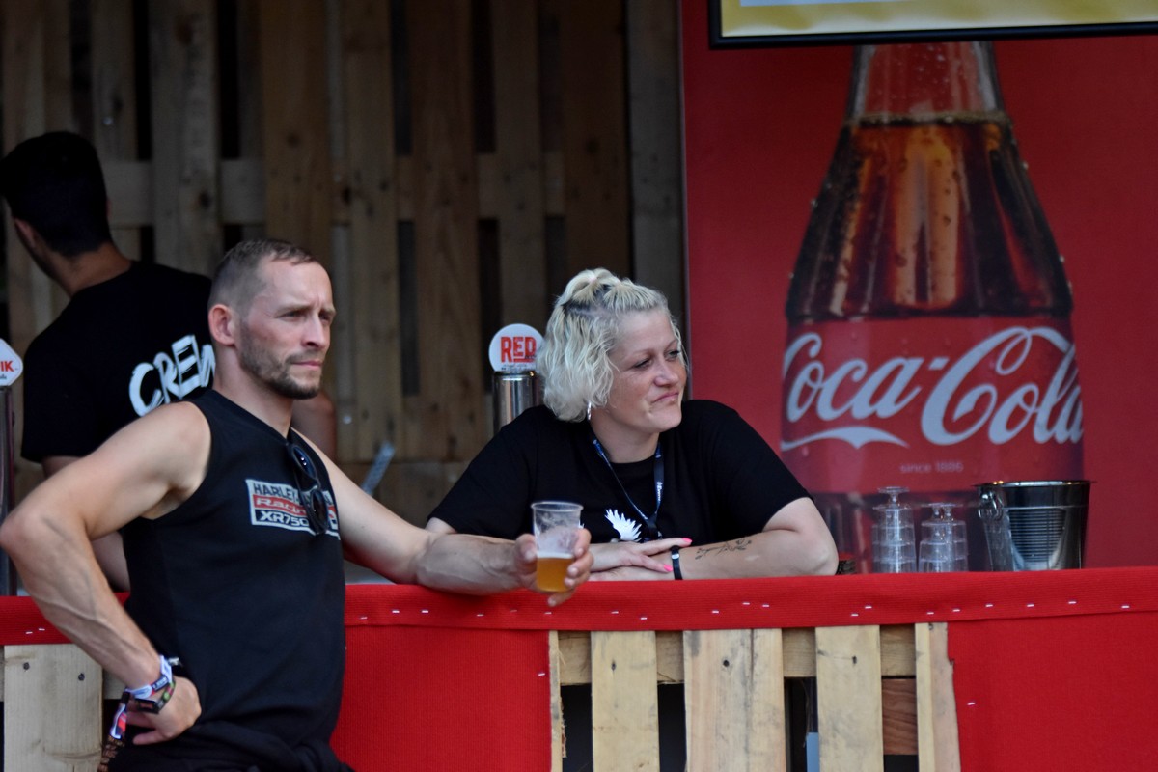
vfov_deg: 7.0
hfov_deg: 10.5
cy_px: 386
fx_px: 6272
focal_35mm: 195
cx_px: 579
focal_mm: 130
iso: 1250
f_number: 2.8
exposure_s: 1/5000
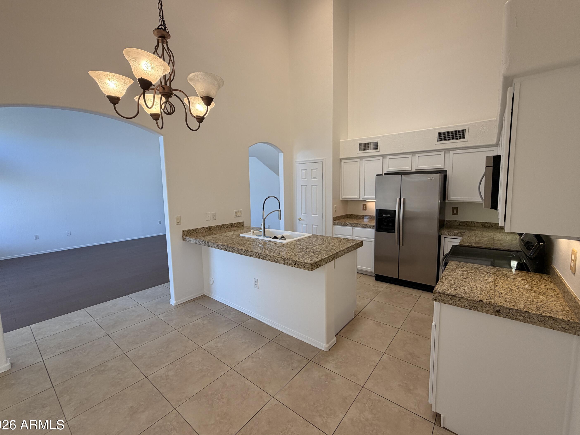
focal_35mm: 15
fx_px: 251
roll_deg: +1.2
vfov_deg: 81.7
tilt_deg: -5.3
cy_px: 213
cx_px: 297
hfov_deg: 98.2
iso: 100
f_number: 2.2
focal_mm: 2.22
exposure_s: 1/120
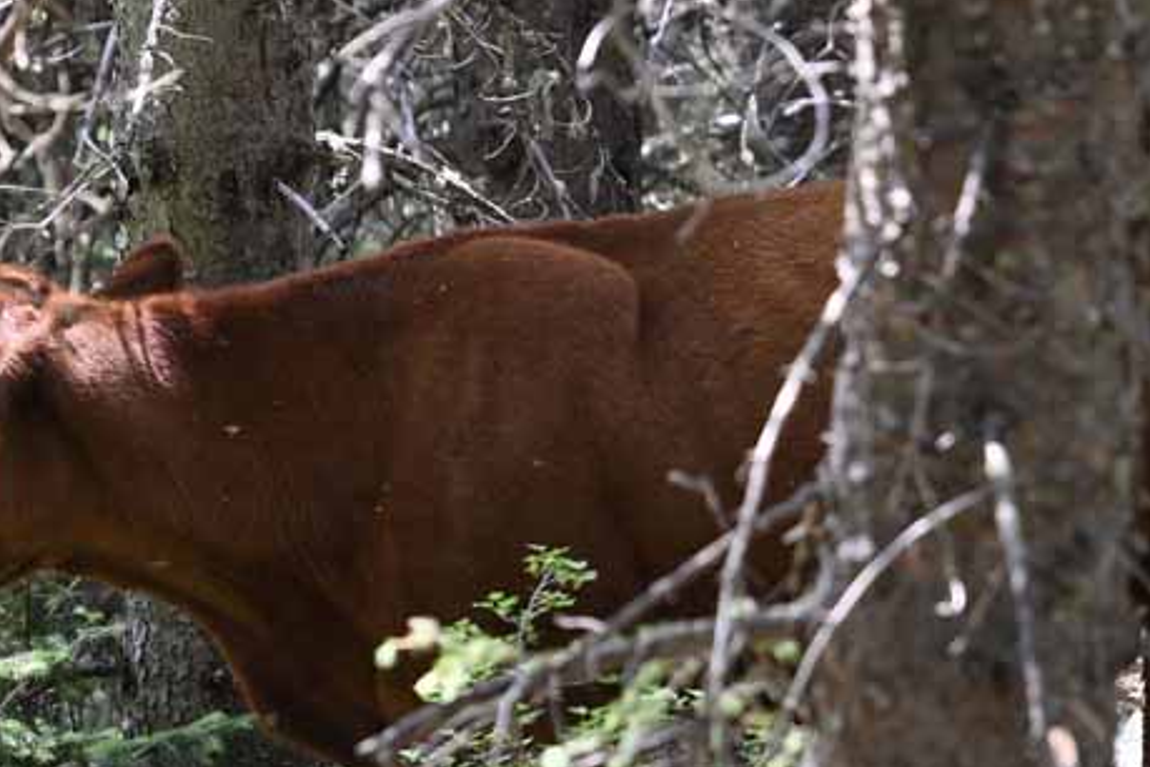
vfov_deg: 6.6
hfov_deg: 9.8
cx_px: 634
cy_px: 528
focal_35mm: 209
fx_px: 6676
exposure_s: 1/125
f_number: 4
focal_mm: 120
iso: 140
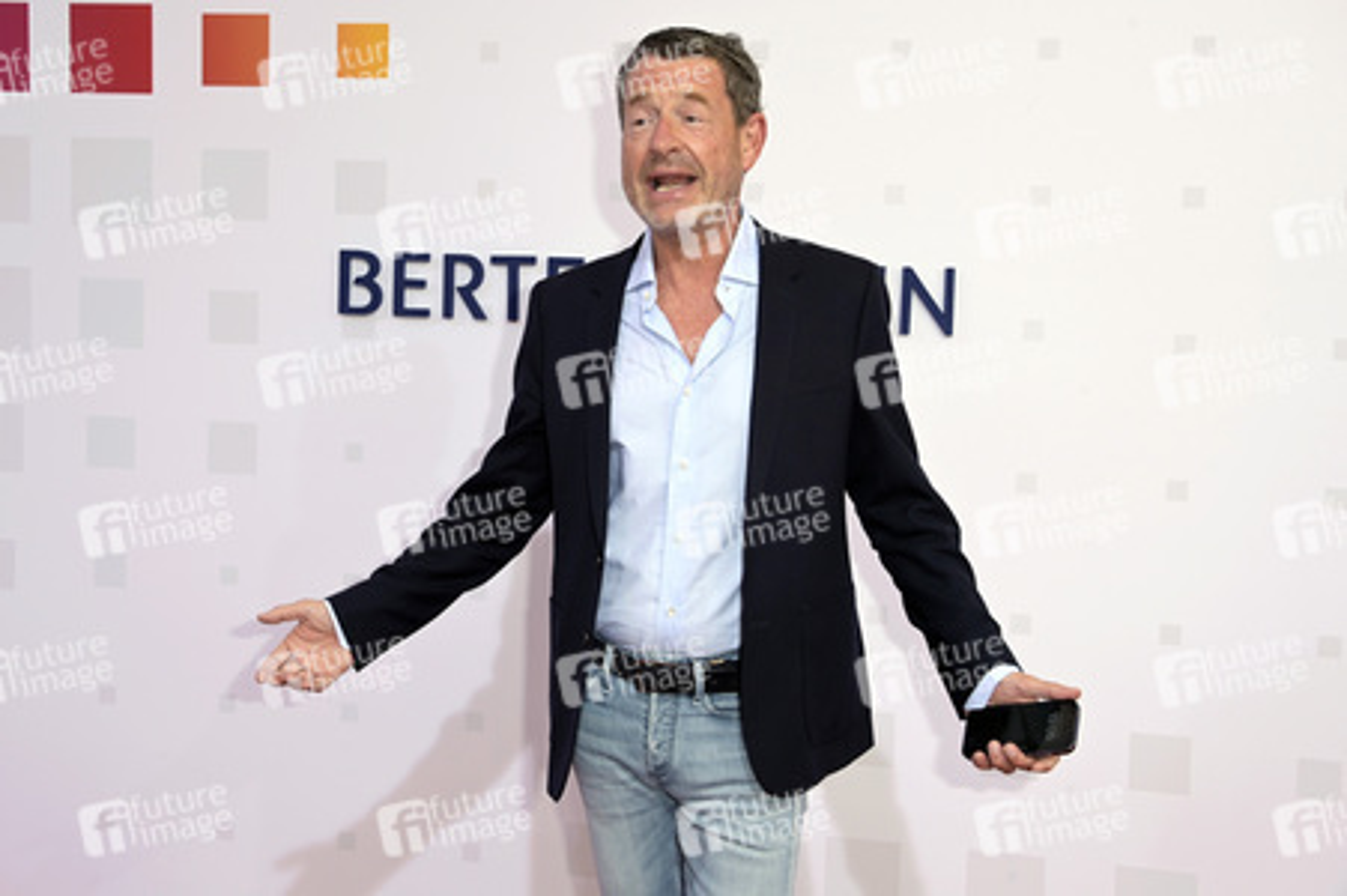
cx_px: 674
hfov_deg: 44.5
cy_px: 448
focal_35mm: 44
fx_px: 1645
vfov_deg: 30.5
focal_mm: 44
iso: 500
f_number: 7.1
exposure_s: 1/250
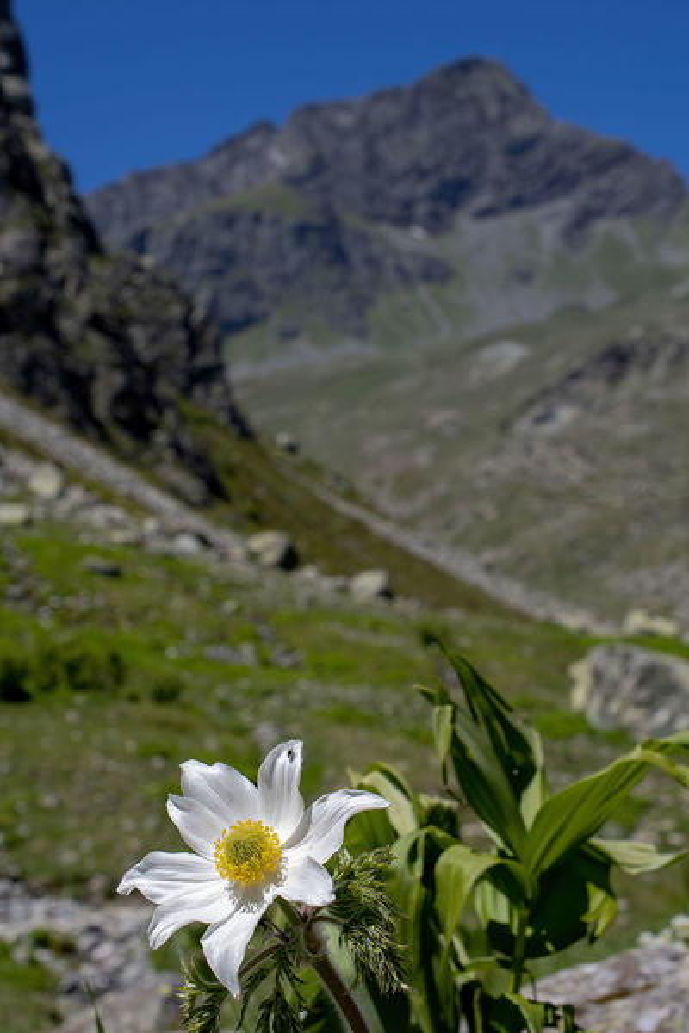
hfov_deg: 22.6
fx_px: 1722
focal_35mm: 60
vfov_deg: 33.4
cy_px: 516
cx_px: 344
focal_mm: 40
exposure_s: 1/250
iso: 100
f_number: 8
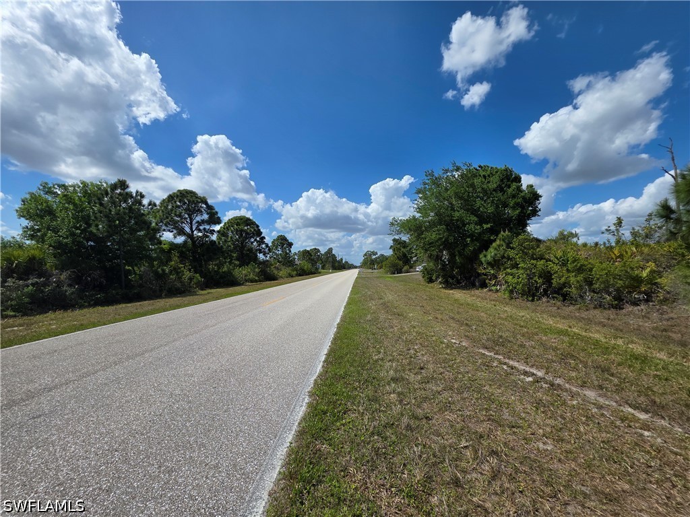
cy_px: 258
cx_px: 345
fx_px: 259
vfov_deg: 89.9
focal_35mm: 13
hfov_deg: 106.2
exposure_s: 1/3953
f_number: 1.9
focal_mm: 2.2
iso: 40
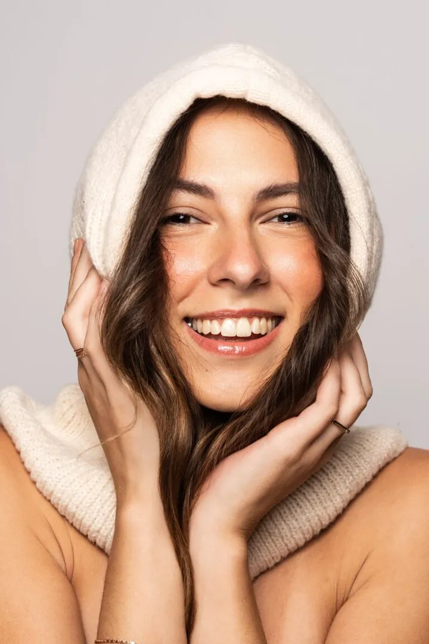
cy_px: 322
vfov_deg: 17.9
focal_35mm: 114
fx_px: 2038
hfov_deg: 12.0
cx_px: 214
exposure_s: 1/160
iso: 160
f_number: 8
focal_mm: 114
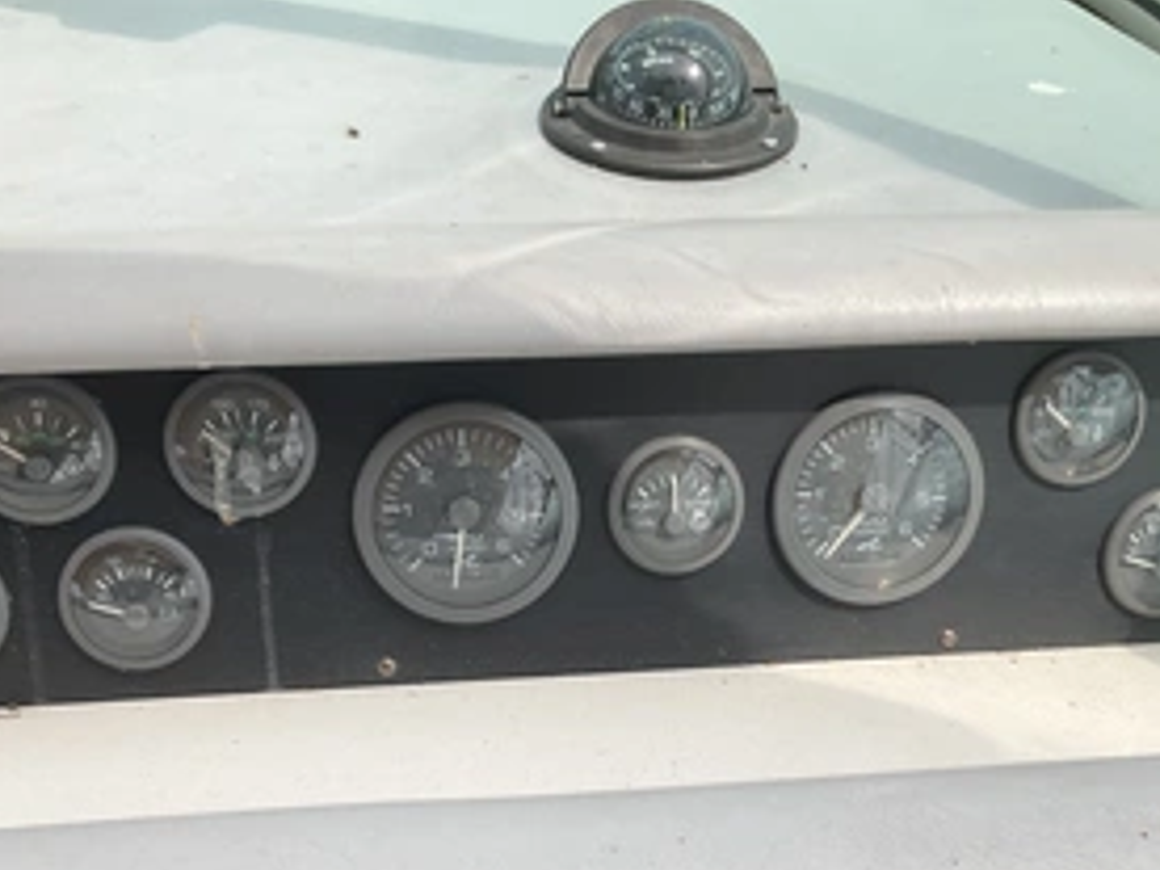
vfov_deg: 33.8
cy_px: 626
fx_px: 1407
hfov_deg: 44.8
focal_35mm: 42
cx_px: 593
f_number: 1.8
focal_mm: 3
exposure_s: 1/1168
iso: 25
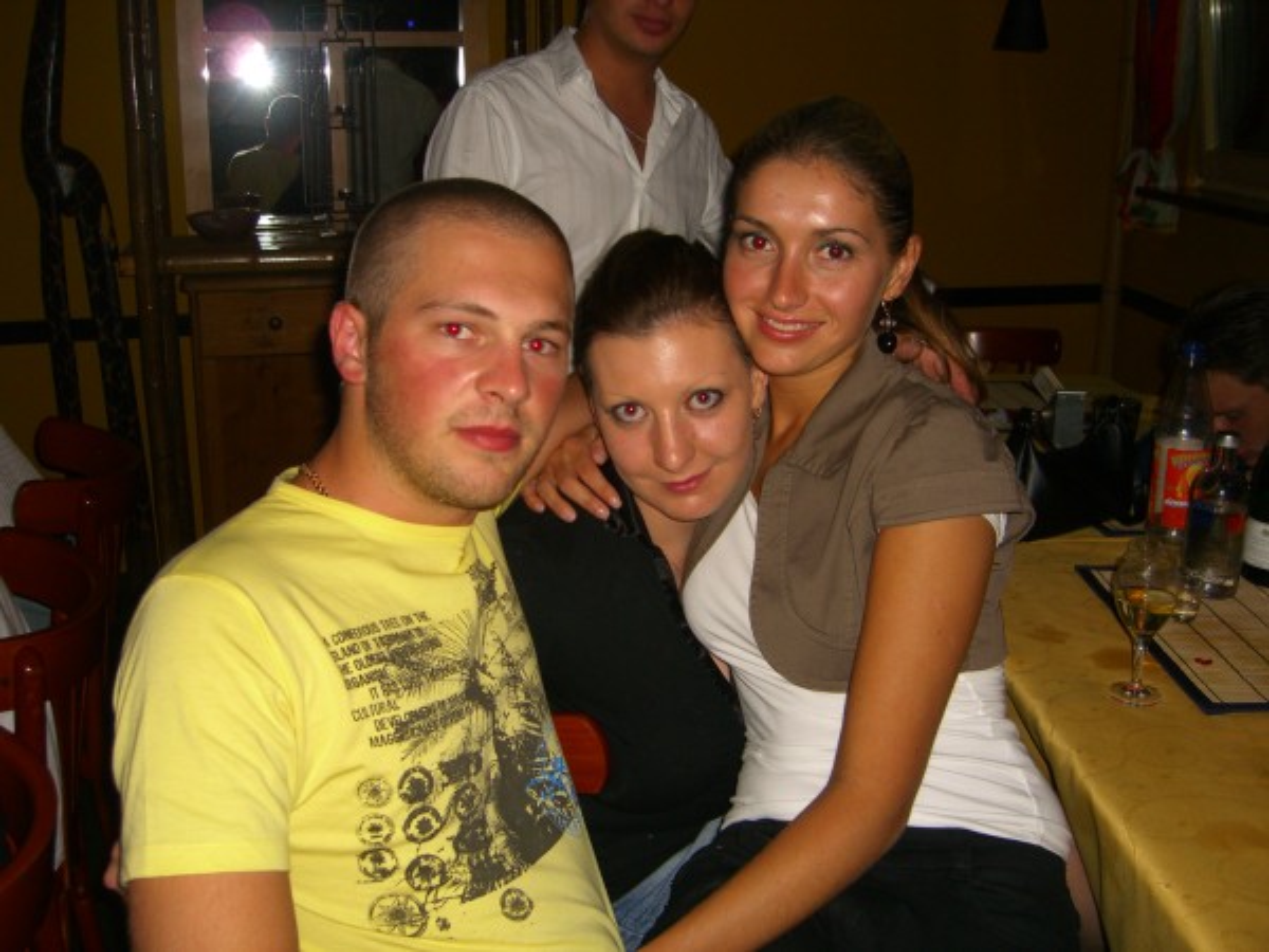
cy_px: 476
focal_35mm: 38
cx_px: 634
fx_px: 1393
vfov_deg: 37.7
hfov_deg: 49.0
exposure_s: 1/60
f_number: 2.8
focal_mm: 7.9
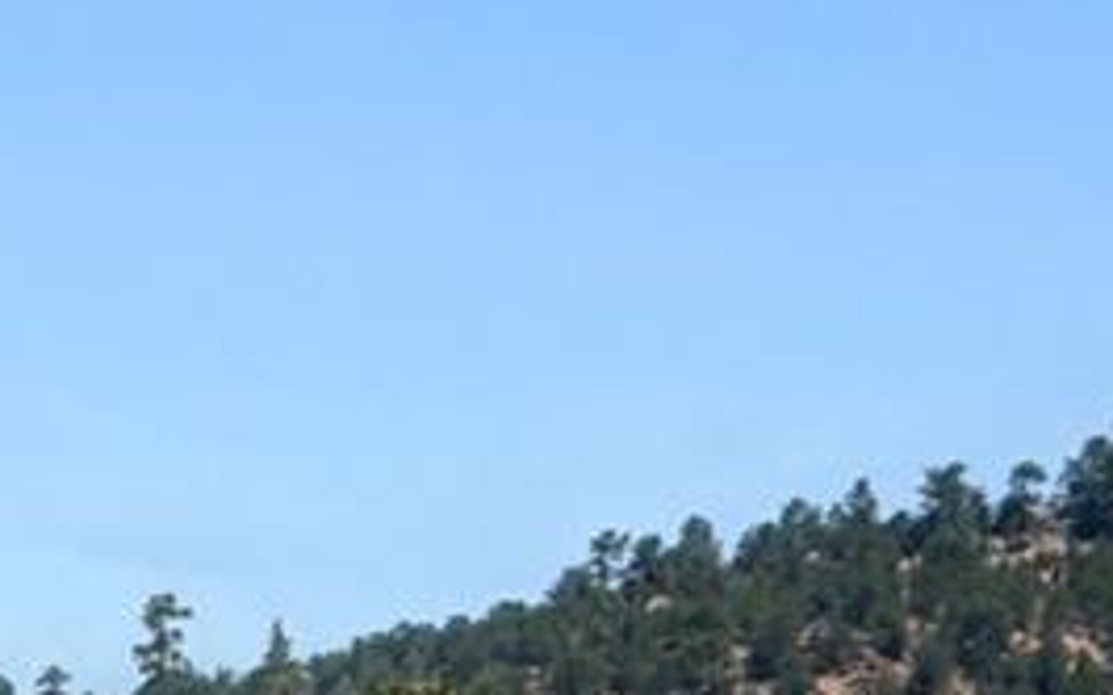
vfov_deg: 5.6
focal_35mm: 230
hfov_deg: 8.0
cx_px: -2088
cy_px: 1013
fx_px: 6976
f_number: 8
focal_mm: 25
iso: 200
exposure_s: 1/1250
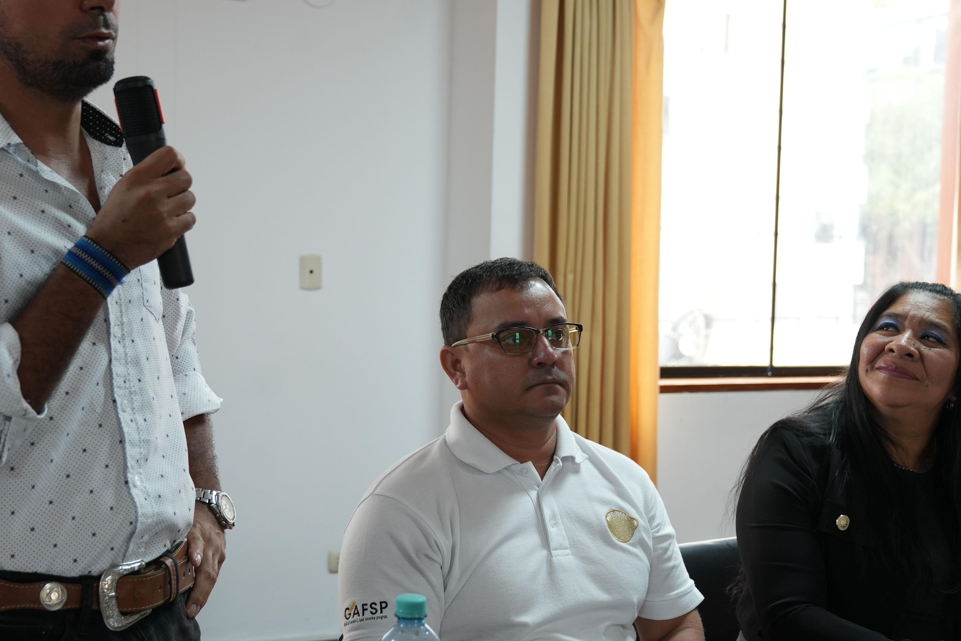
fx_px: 1441
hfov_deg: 36.9
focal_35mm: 54
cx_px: 484
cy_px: 312
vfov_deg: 25.1
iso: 800
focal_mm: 36
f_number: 4
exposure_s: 1/60
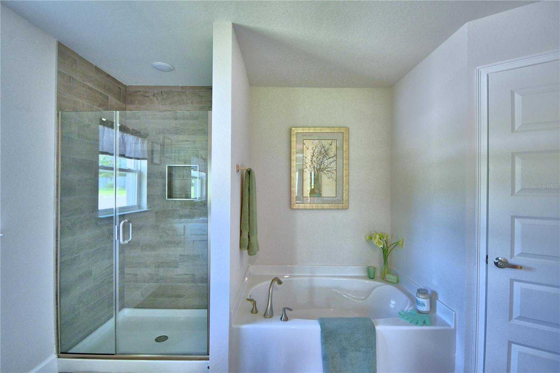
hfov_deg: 96.7
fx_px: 249
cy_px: 186
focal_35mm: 16
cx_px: 280
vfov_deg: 73.7
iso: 640
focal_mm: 11
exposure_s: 1/30
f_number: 4.8
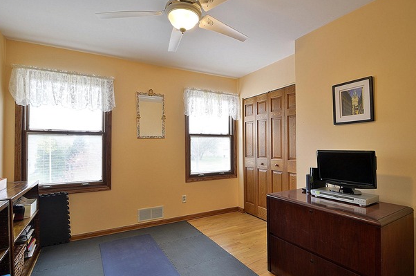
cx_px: 200
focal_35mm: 18
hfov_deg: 91.6
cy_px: 140
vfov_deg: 68.6
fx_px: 202
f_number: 8
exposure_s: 1/2
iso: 200
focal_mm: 11
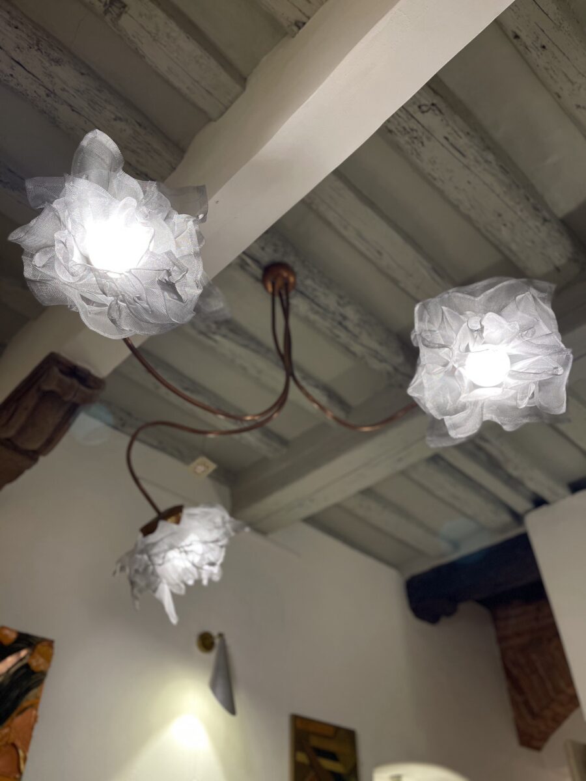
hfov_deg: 53.1
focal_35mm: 26
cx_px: 293
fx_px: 587
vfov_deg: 67.3
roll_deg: -0.4
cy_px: 390
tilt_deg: +42.9
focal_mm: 5.1
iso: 64
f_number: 1.6
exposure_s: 1/100
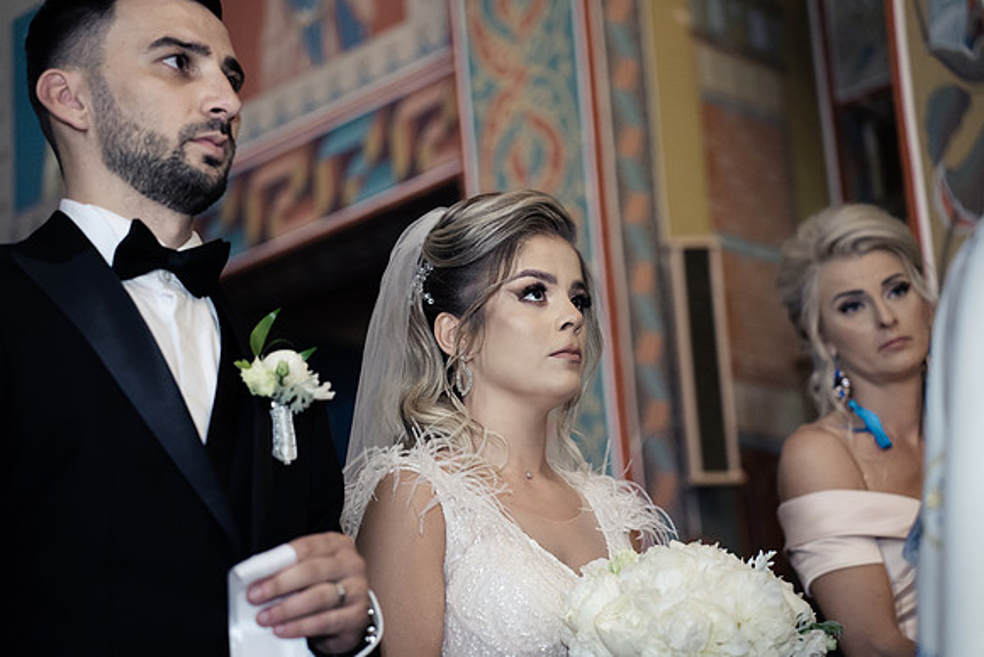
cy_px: 328
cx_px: 492
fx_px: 2050
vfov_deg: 18.2
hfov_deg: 27.0
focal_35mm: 75
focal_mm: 75
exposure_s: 1/125
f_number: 2.8
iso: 3200
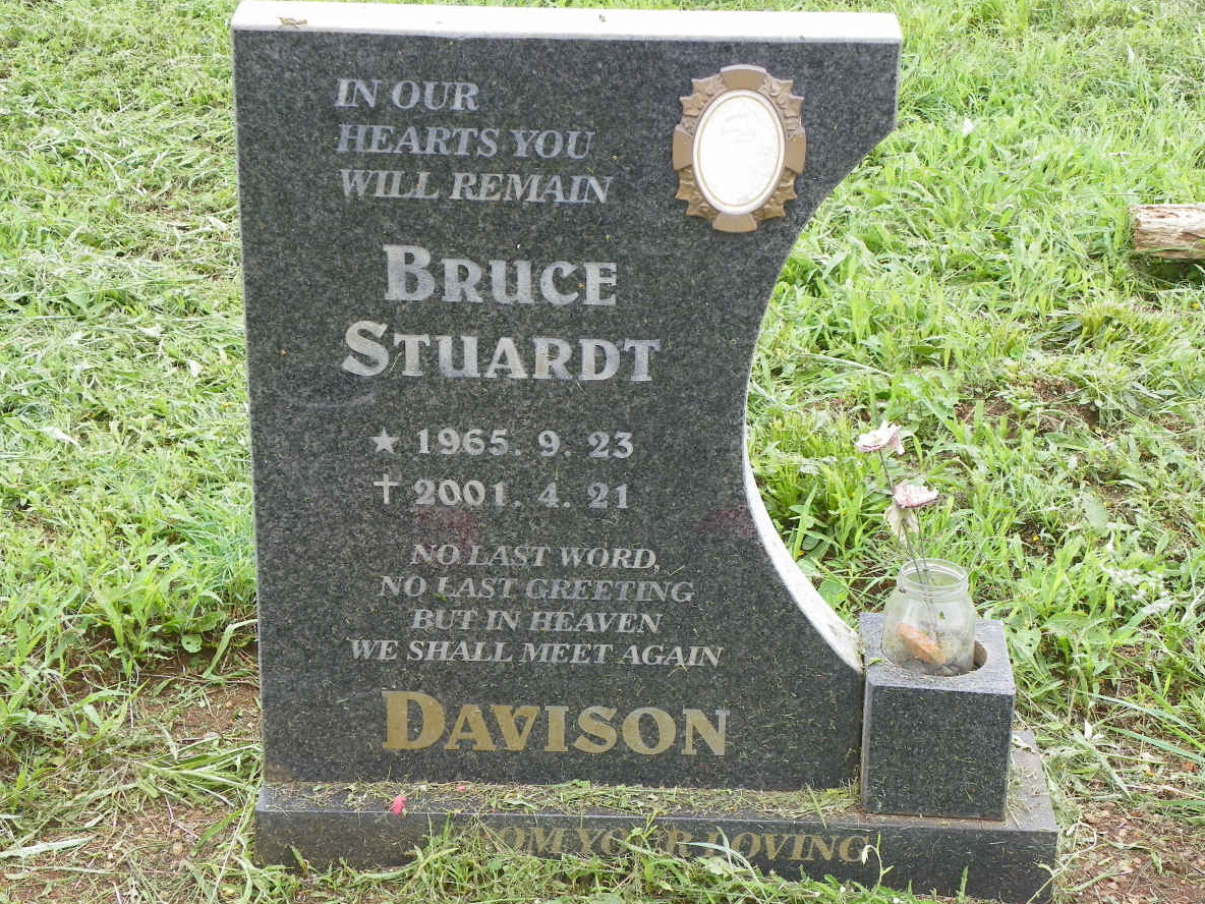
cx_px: 610
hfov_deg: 25.7
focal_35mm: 76
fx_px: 2646
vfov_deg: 19.4
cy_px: 455
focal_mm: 13.4
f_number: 4
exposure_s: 1/80
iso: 64
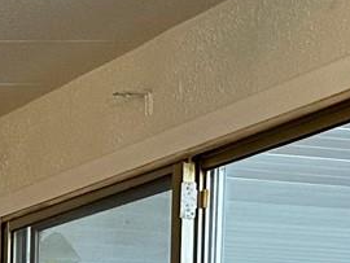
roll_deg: +0.6
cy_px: 579
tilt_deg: -5.5
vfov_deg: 9.5
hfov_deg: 11.4
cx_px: -509
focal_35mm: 142
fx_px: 1437
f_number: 1.78
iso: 250
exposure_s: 1/60
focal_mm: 6.86
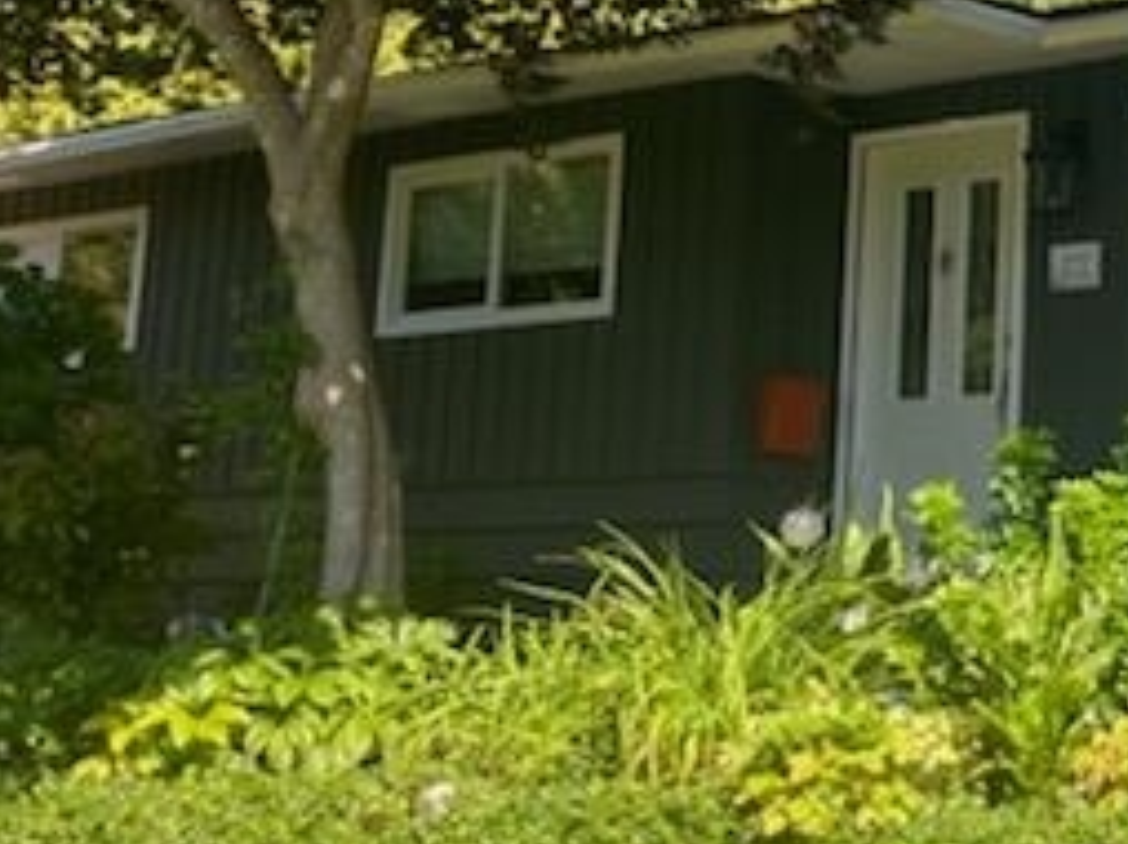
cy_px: 102
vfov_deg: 17.7
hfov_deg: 22.7
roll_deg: -1.4
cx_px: 1190
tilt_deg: +12.2
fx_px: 2670
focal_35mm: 82
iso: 50
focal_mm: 5.1
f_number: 1.6
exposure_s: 1/705
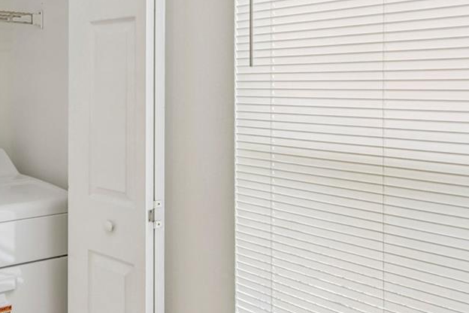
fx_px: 534
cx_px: 89
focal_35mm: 41
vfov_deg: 32.4
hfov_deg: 44.9
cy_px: 108
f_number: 8
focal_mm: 16
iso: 400
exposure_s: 1/100
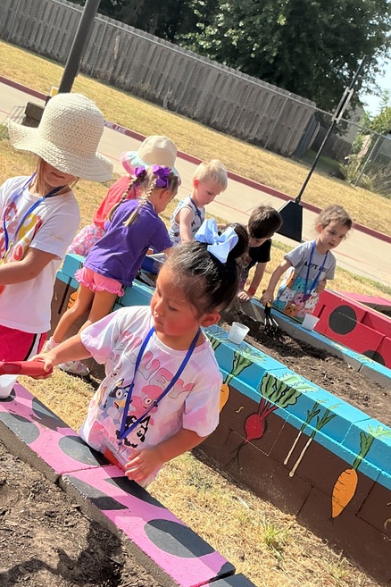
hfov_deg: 28.2
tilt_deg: -30.6
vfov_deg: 41.4
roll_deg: -25.0
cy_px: 389
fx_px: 766
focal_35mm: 47
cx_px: 88
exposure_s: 1/1144
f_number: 1.8
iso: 25
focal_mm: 3
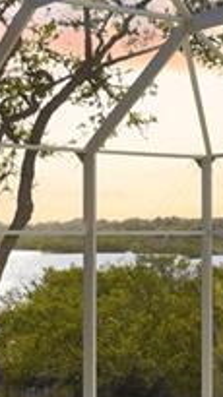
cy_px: 240
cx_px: 35
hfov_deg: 13.5
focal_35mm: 89
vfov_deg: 23.9
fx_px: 938
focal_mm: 17
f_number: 8
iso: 100
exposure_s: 1/50
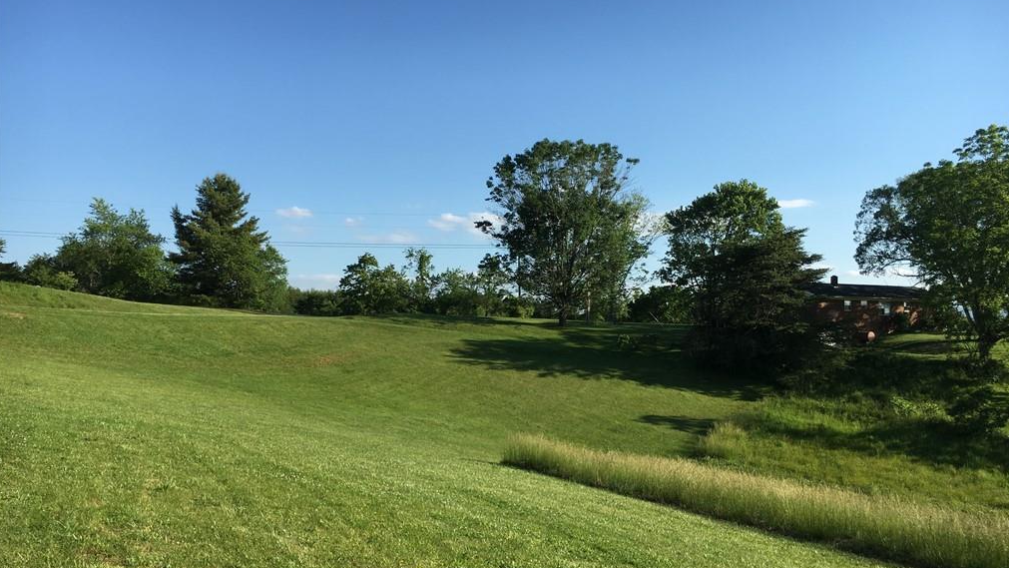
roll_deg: +0.2
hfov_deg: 61.0
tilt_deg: +1.0
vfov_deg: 36.4
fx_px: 856
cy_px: 367
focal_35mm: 32
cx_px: 505
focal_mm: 4.15
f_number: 2.2
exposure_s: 1/1183
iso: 25
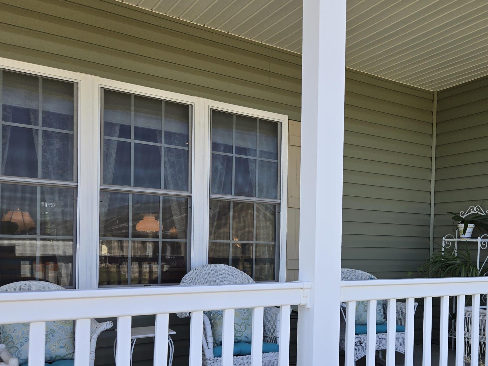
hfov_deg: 50.0
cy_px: 253
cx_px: 344
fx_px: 507
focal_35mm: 36
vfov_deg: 39.0
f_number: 1.8
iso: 25
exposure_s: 1/462
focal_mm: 5.4
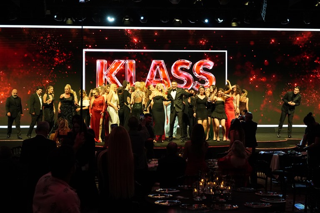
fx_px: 462
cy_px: 106
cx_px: 160
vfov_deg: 26.0
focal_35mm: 52
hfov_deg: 38.2
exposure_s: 1/250
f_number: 5.6
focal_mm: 35
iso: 2500
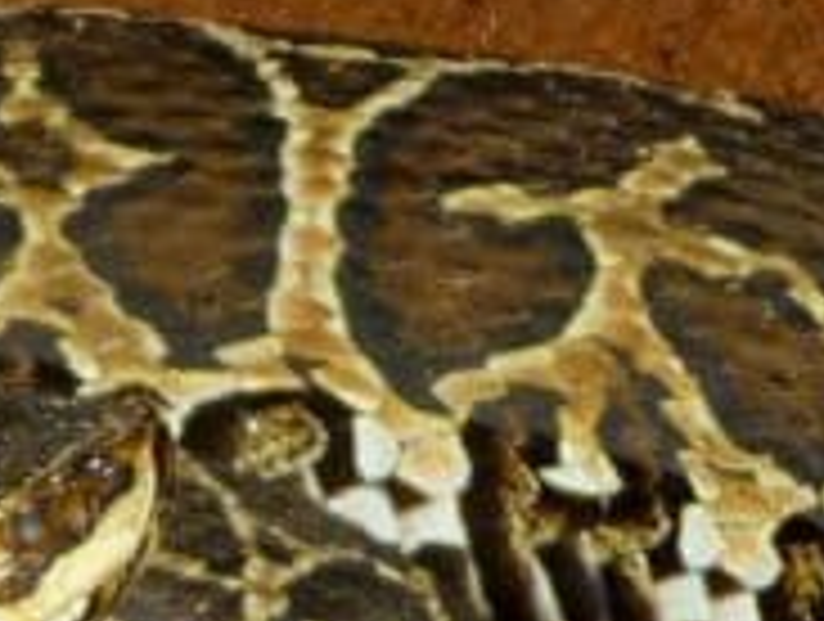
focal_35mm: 402
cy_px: 981
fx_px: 9588
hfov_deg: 4.9
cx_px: -32
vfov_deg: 3.7
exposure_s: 1/40
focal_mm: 16.3
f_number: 4.7
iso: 160
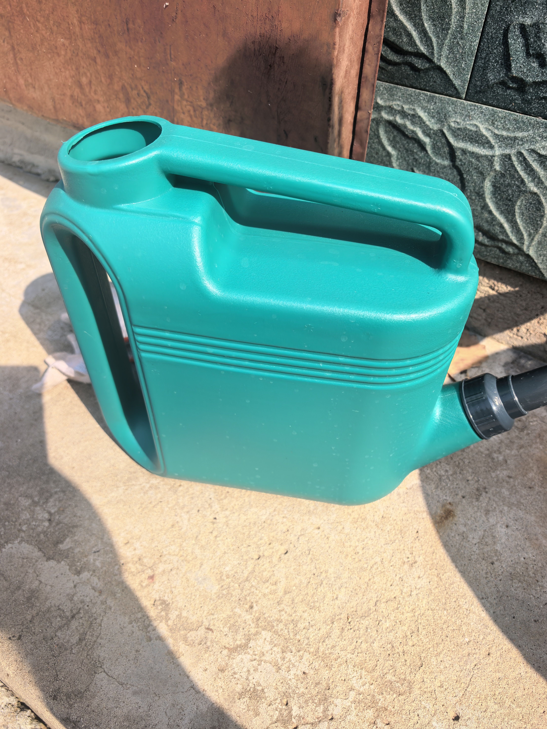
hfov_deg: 56.8
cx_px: 274
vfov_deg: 71.6
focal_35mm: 24
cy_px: 364
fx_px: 506
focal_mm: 6.98
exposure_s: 1/1100
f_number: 2
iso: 50
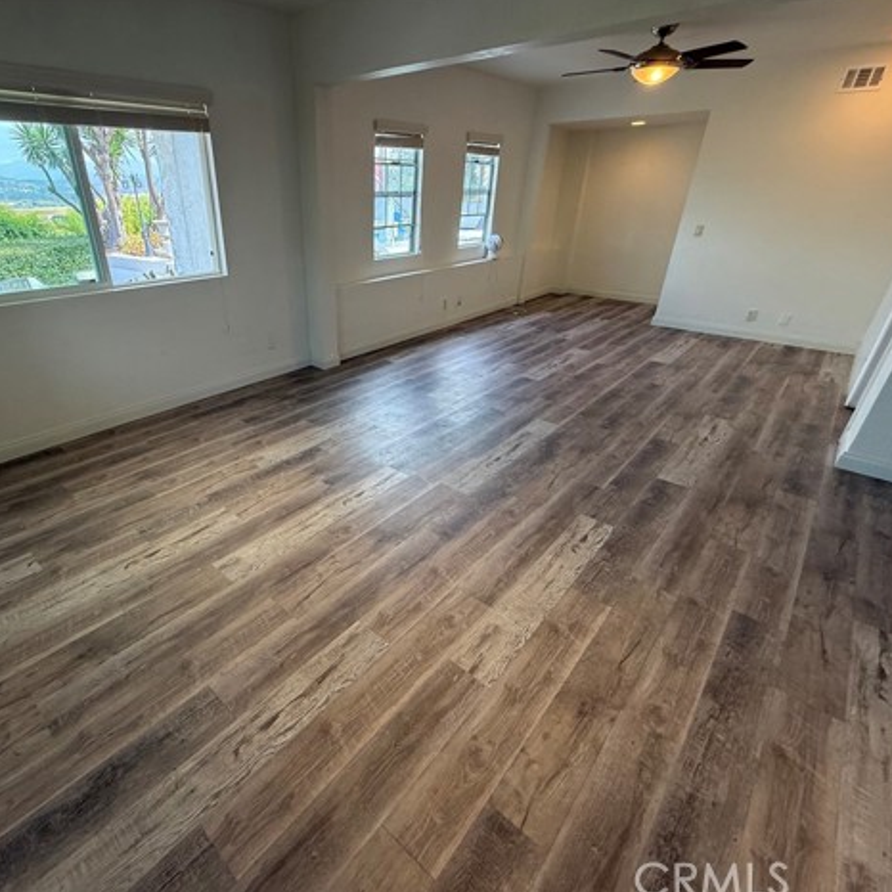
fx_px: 496
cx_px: 360
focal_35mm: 17
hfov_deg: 83.0
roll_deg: -0.1
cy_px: 448
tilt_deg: -27.7
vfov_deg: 84.0
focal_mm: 2.22
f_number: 2.2
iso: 160
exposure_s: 1/120
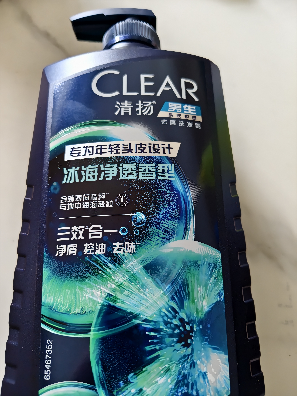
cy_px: 198
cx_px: 148
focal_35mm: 23
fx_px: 263
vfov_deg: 73.9
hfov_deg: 58.9
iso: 689
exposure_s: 1/50
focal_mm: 5.56
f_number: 1.88
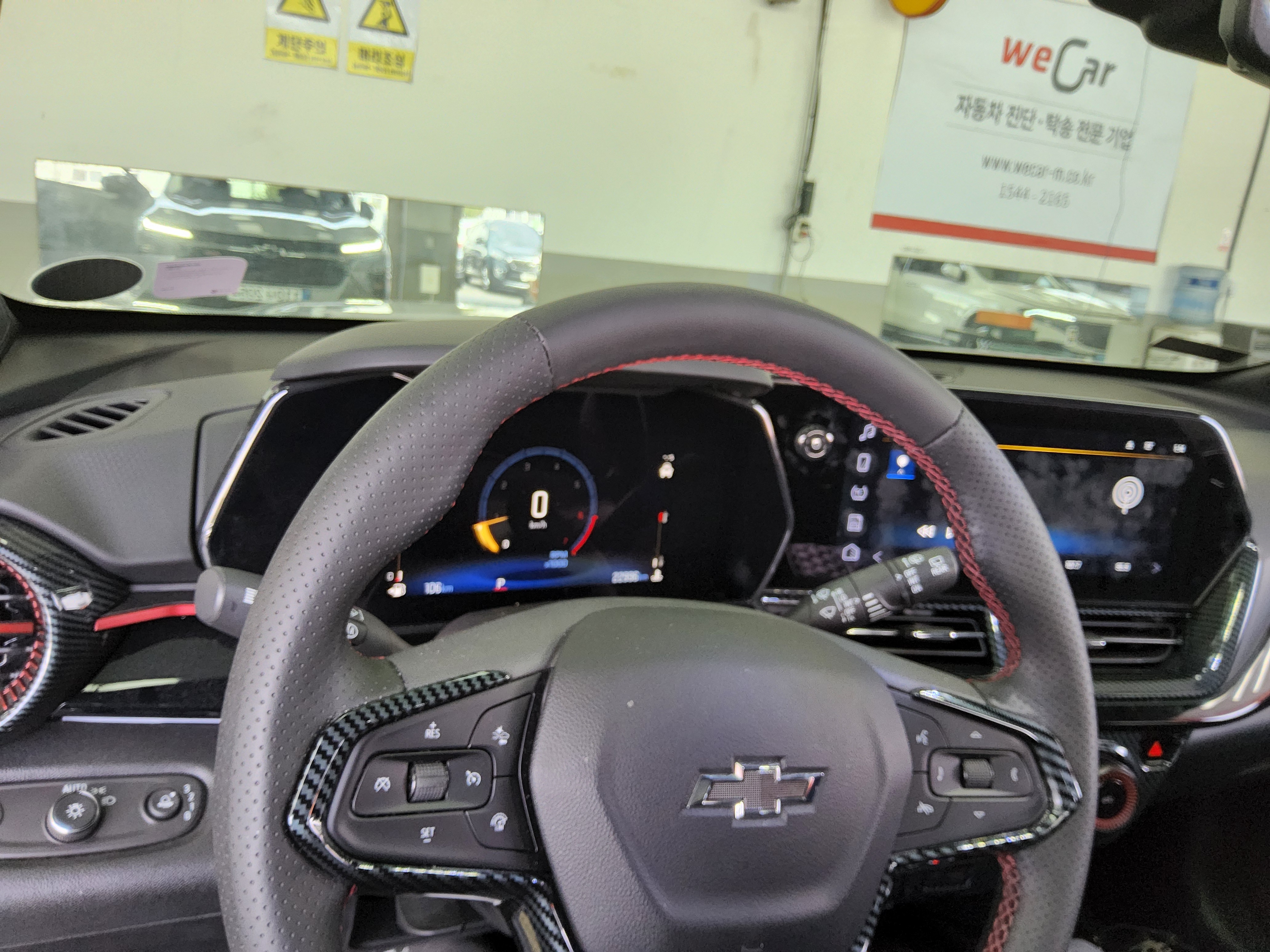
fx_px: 917
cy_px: 476
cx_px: 635
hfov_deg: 69.4
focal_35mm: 25
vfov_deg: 54.9
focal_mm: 3.08
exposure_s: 1/120
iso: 200
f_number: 2
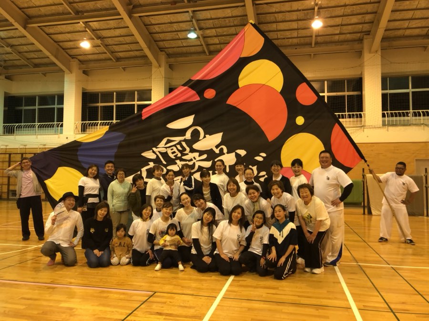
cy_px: 160
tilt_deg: +3.1
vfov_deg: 48.2
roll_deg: +0.6
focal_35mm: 29
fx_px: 359
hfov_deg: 61.7
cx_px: 214
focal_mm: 3.99
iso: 125
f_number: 1.8
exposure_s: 1/60
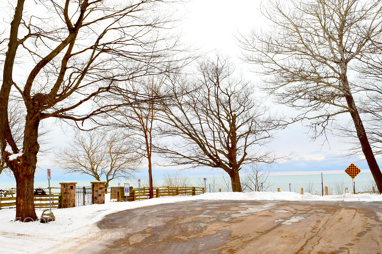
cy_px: 127
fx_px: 334
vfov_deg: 41.7
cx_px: 191
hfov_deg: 59.5
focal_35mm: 32
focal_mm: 21
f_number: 4
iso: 400
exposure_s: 1/60
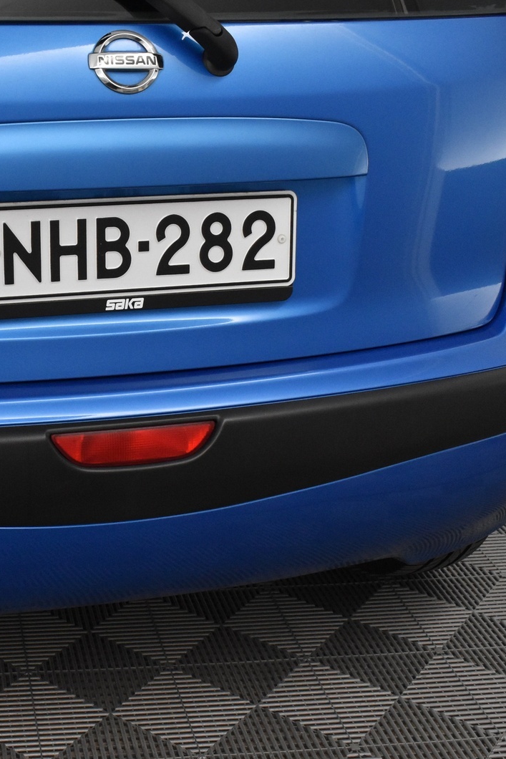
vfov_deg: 36.2
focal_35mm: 55
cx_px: 12
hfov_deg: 23.7
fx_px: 1159
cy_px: 385
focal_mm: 24
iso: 3200
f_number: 6.3
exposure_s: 1/160
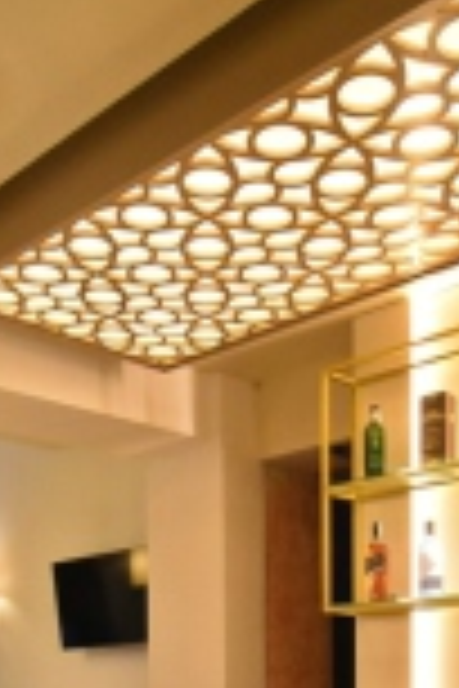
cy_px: 708
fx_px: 841
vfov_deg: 38.7
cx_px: 202
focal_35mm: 44
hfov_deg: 30.5
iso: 3200
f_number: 4.5
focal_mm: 10
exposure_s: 1/125
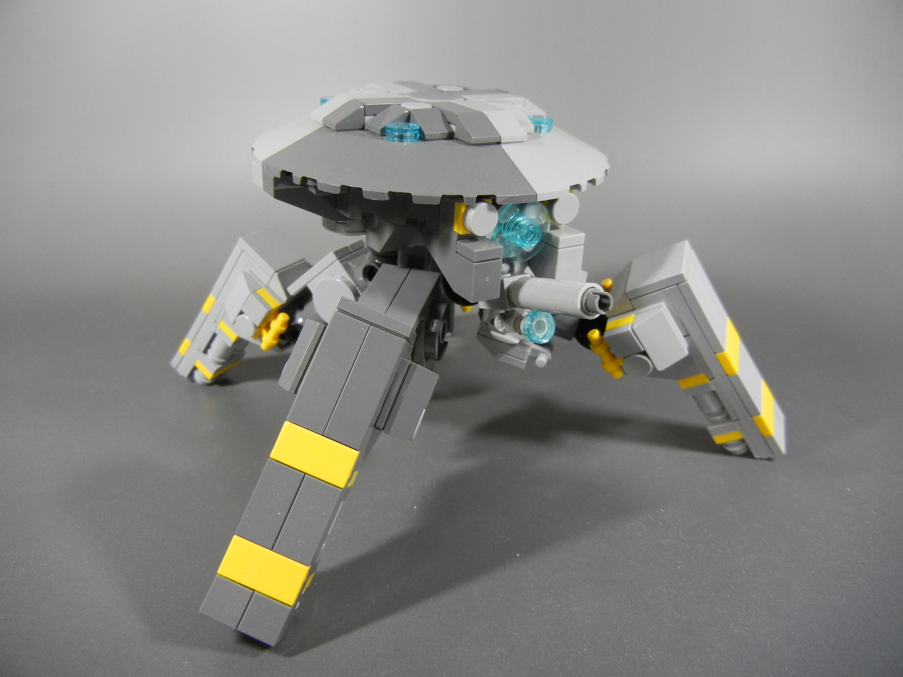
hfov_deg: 60.0
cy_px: 338
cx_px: 452
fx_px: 783
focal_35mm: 30
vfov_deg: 46.8
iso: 400
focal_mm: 5.4
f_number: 3.5
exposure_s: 1/38.1
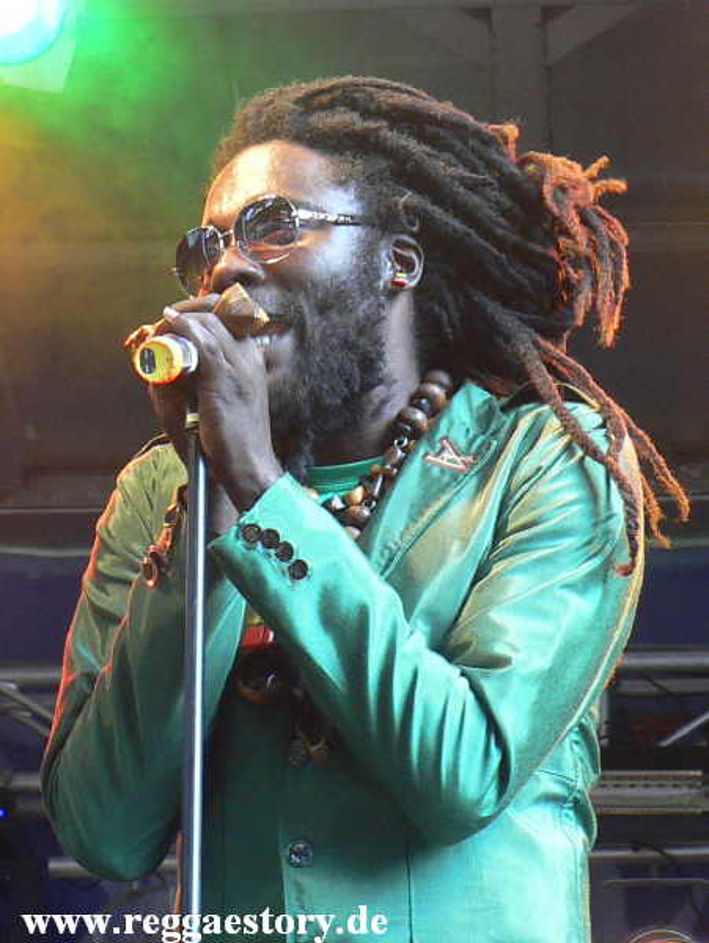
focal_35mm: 74
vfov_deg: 26.3
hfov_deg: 19.9
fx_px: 2018
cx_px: 354
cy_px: 472
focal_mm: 12.6
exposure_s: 1/30
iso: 200
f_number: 3.2
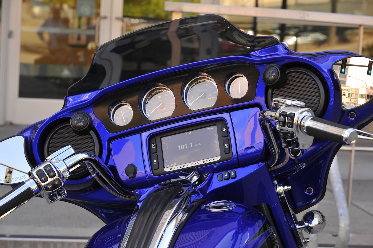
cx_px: 186
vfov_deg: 14.4
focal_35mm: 95
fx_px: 984
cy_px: 124
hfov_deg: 21.5
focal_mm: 95
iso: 250
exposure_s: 1/60
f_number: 8
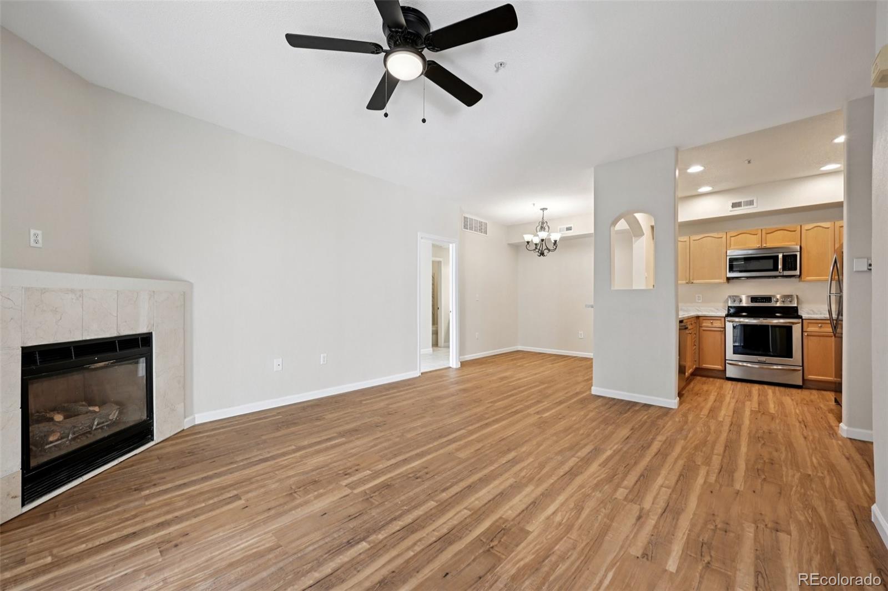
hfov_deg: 104.3
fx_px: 345
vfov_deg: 81.2
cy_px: 296
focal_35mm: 14
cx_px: 444
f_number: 13
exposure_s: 1/8
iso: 400
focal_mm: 14
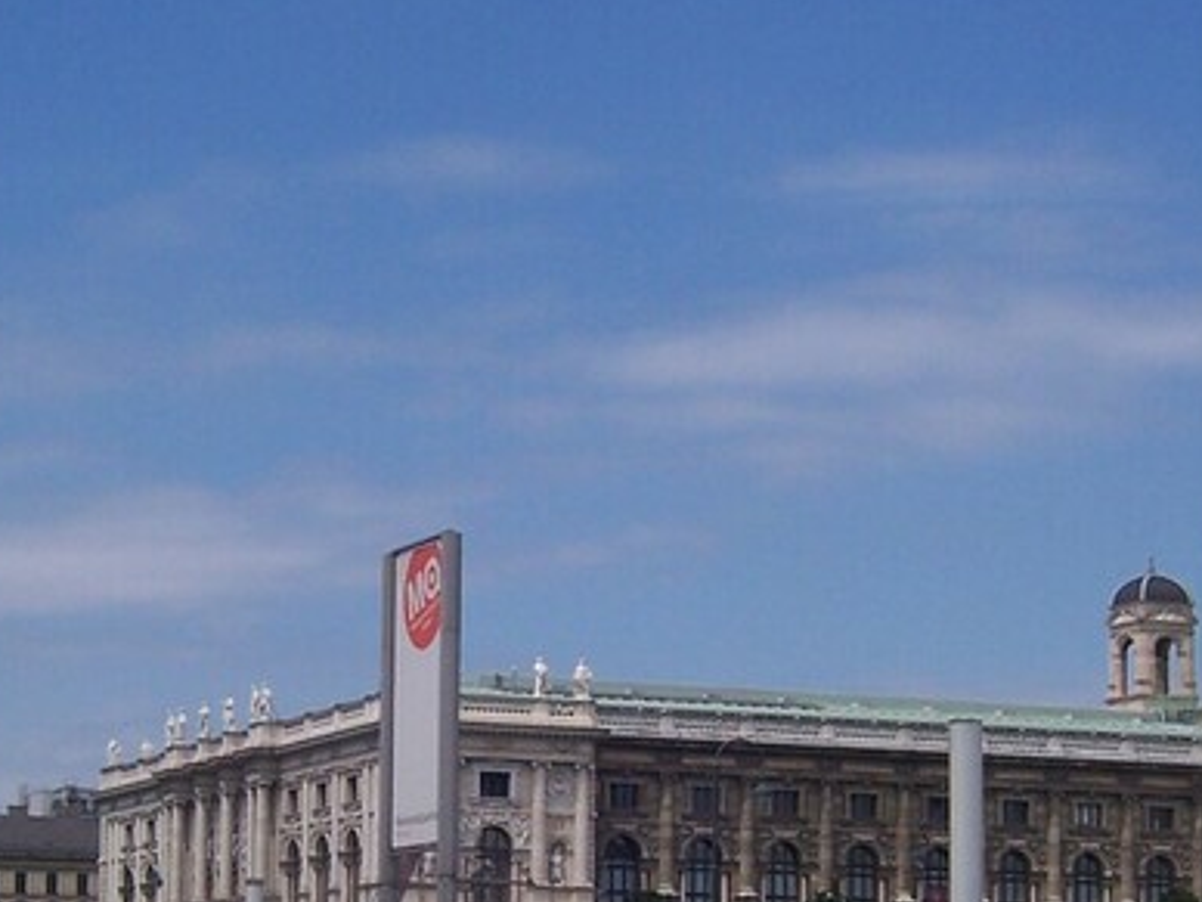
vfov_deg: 14.9
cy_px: 670
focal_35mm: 99
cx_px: 466
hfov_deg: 19.8
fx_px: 3438
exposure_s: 1/1000
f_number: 4.5
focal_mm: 6.2
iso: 80
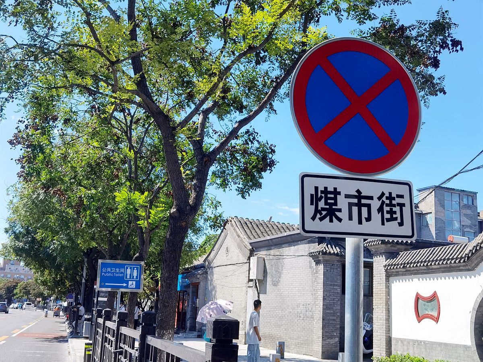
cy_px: 181
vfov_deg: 34.3
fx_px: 586
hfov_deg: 44.8
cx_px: 242
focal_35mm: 42
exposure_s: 1/2247
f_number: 1.9
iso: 50
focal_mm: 6.71
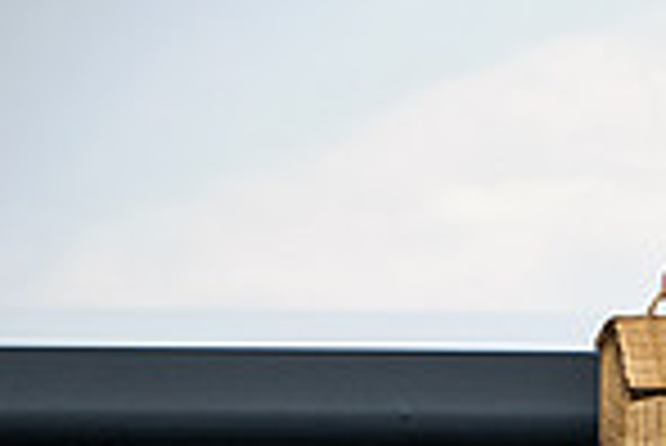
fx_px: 10518
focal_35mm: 568
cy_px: -47
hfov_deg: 3.6
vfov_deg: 2.4
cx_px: 828
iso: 2500
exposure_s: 1/250
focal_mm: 145
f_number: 3.5
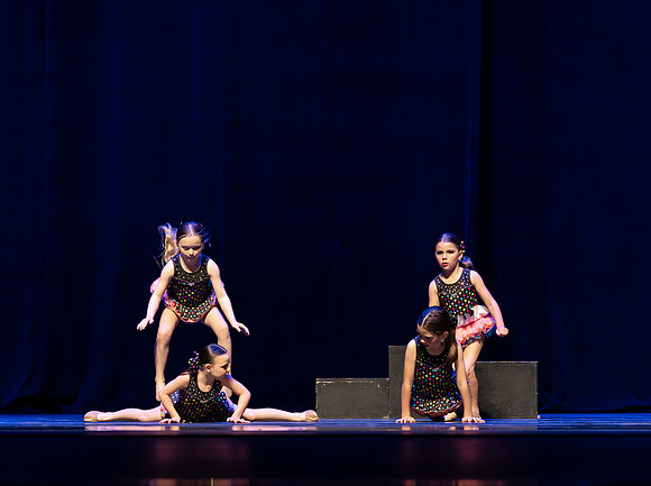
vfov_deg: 12.0
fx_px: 2318
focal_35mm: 123
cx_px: 212
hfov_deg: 15.9
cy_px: 326
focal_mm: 84
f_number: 2.8
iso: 3200
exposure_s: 1/640
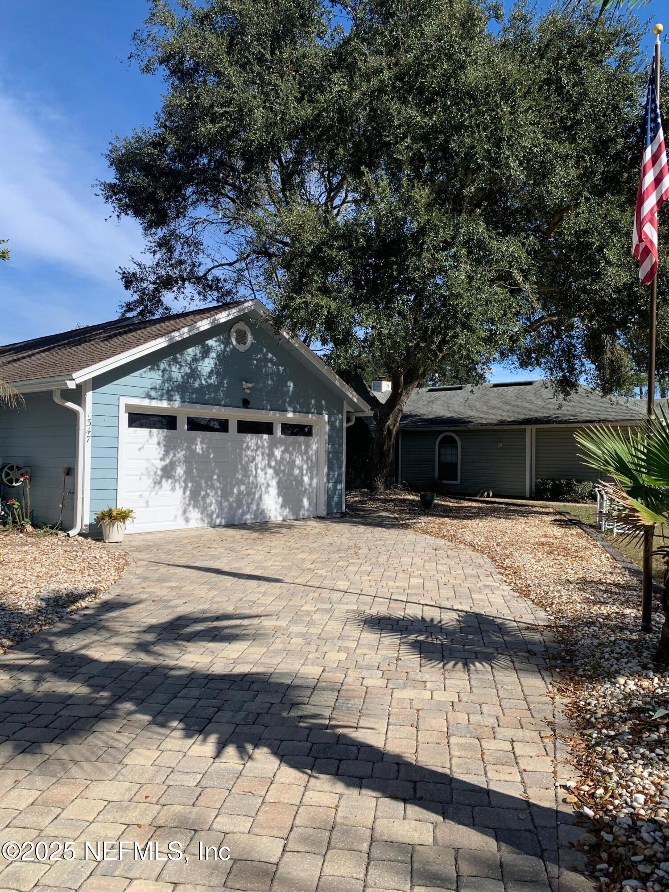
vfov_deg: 67.3
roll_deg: -1.3
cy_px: 446
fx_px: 670
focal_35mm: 26
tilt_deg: +2.8
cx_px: 334
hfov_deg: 53.1
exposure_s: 1/2075
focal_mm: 4.25
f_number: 1.8
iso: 25
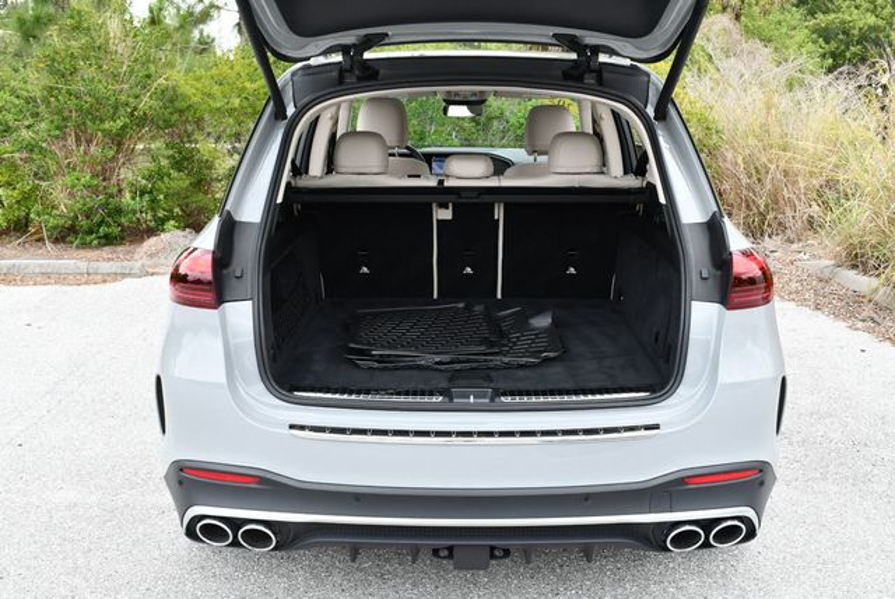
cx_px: 448
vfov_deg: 36.9
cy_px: 300
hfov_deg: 53.1
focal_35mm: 36
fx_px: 896
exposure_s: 1/250
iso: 200
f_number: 5.6
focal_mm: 18
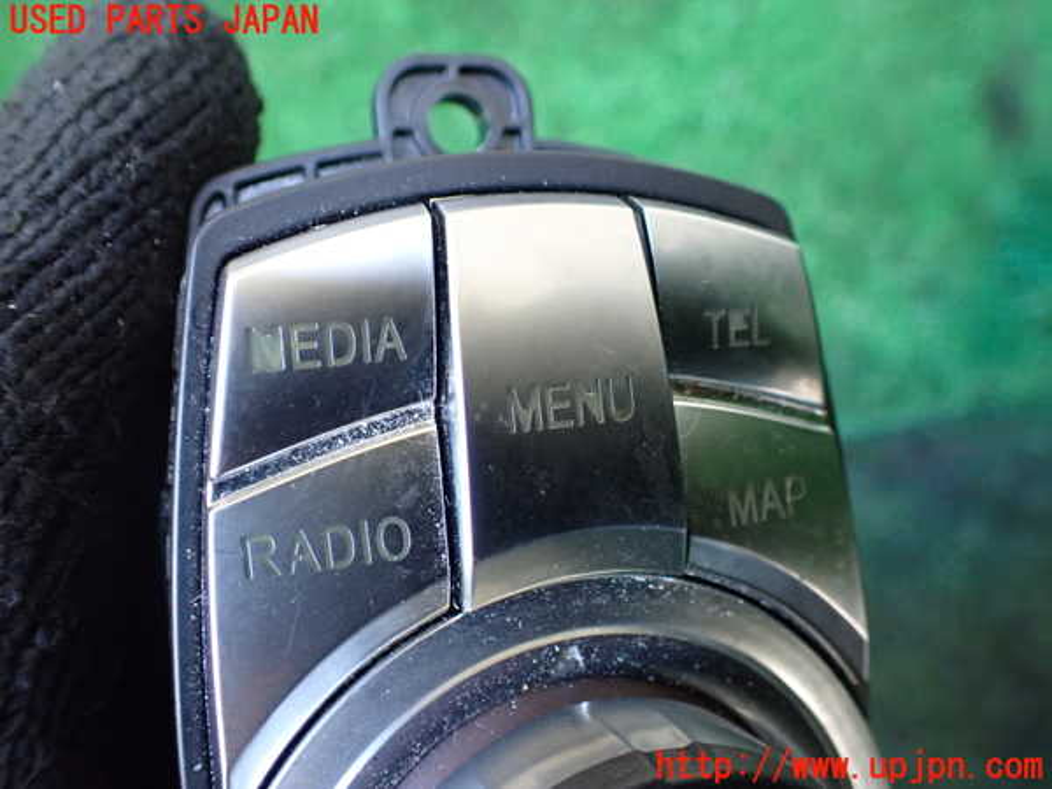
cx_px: 526
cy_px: 394
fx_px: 912
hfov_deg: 60.0
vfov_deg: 46.8
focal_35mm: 30
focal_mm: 5.4
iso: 800
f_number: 2.3
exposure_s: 1/100
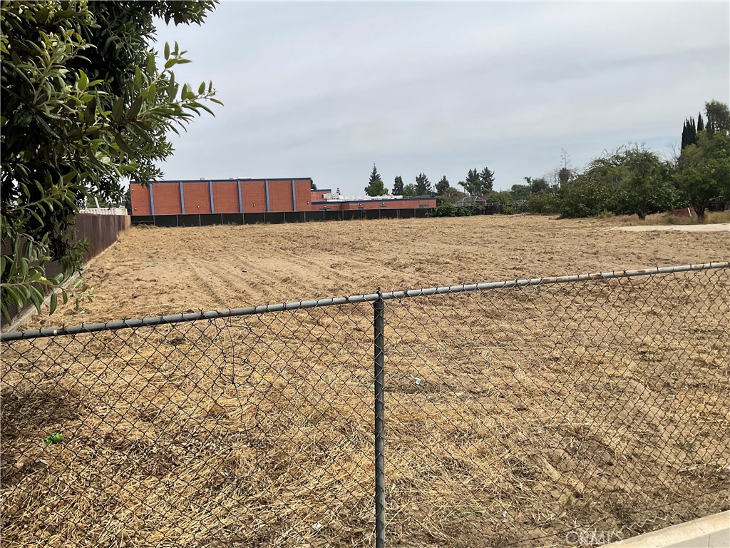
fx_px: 612
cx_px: 365
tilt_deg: -5.0
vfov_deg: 48.2
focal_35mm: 29
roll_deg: +1.6
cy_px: 274
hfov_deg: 61.7
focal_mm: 3
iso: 16
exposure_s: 1/3125
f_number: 1.8
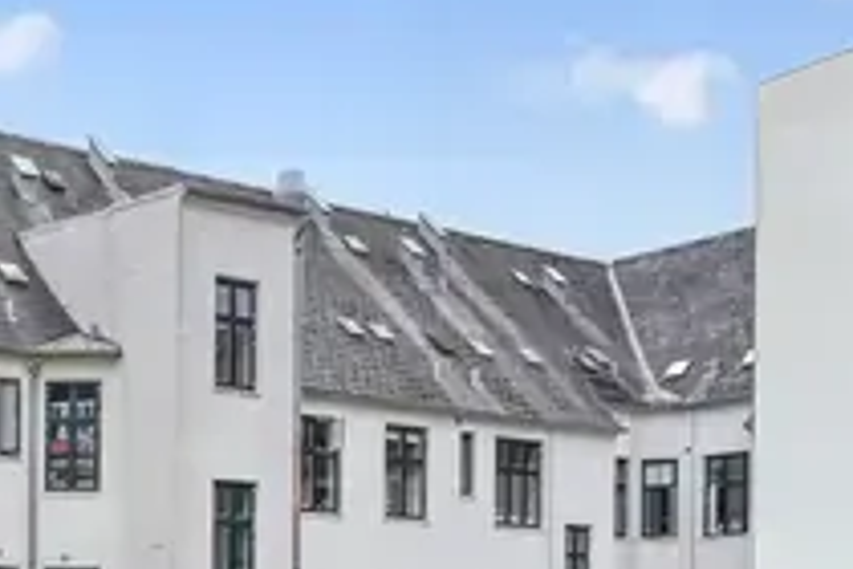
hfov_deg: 28.3
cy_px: 654
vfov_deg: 20.4
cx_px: -134
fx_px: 1493
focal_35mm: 63
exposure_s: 1/800
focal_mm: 22
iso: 400
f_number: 8
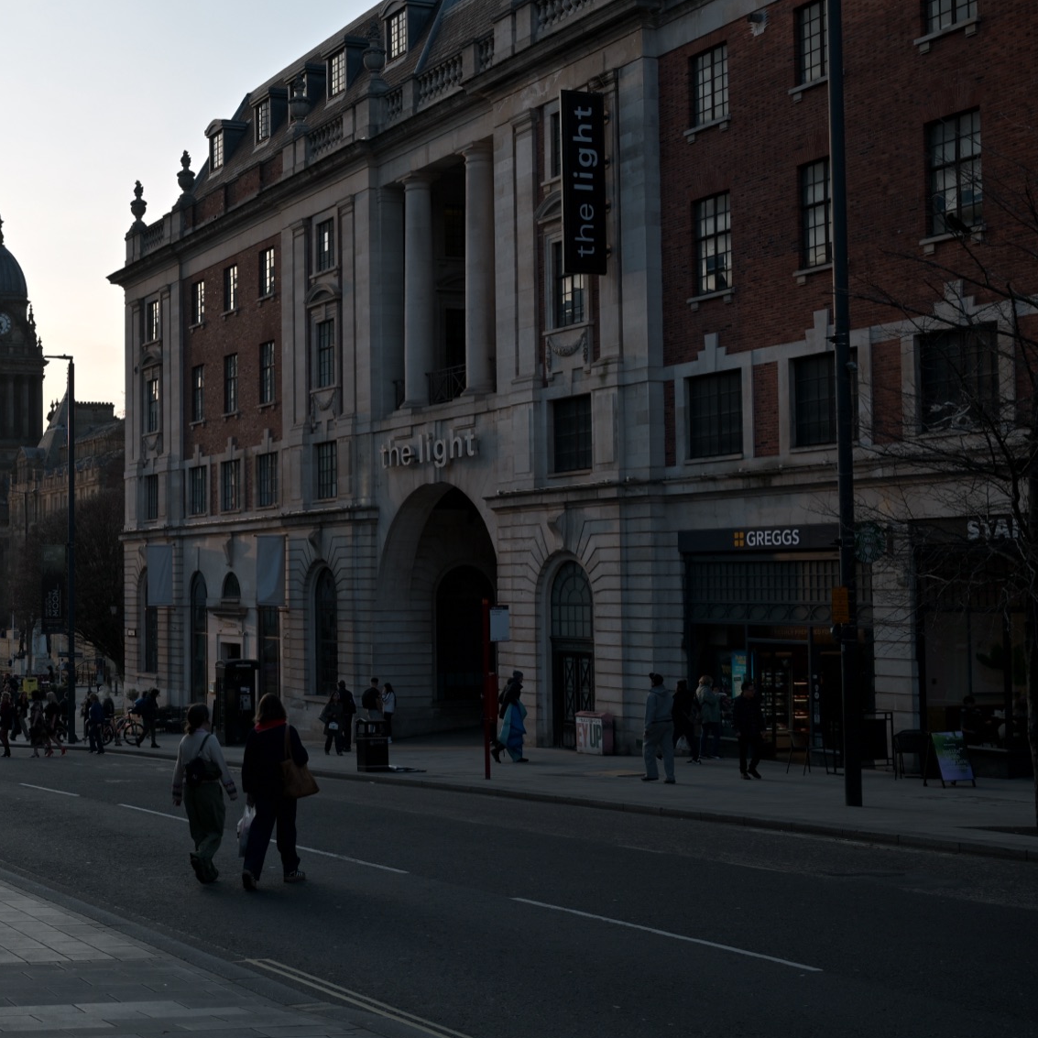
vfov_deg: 32.9
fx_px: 1756
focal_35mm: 52
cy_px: 489
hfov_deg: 31.6
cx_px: 128
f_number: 6.3
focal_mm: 34.5
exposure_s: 1/160
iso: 80
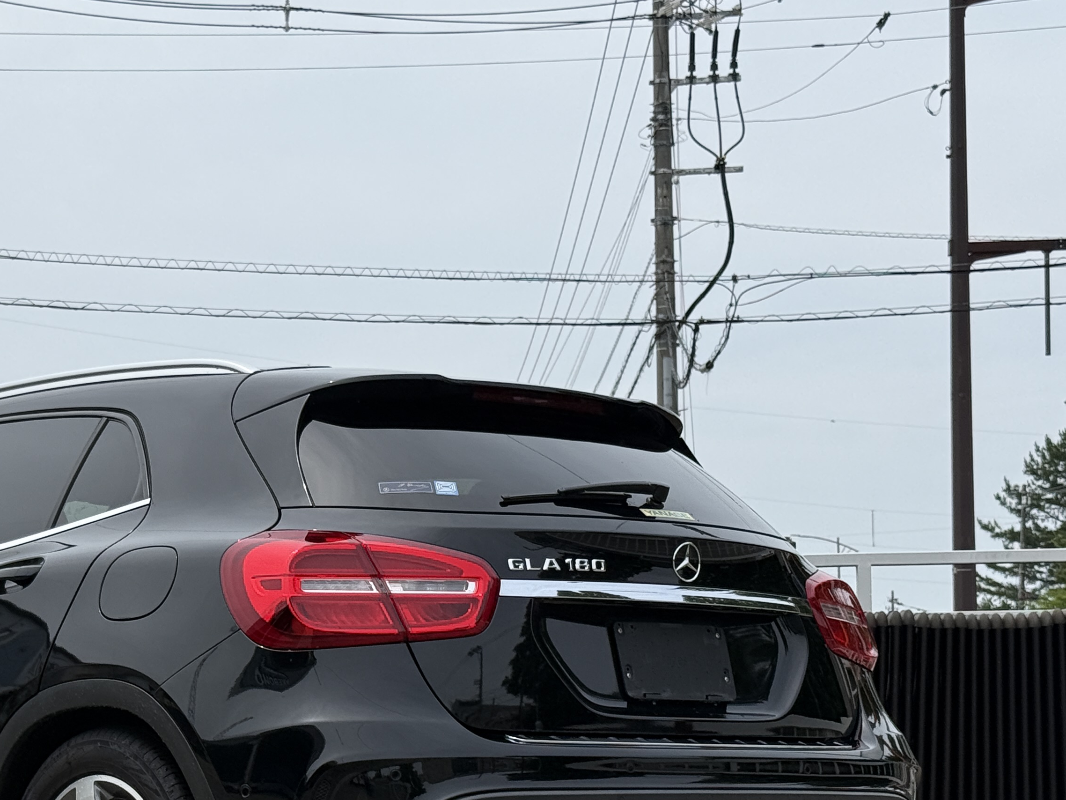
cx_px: 197
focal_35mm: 85
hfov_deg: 22.7
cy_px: 631
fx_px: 2618
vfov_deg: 17.2
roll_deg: +0.2
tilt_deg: +2.3
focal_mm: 6.76
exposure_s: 1/7143
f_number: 1.78
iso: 64
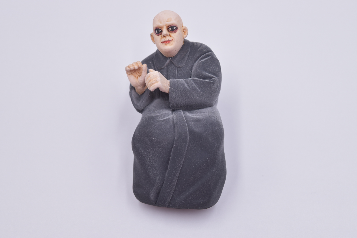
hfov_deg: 27.0
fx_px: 744
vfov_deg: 18.2
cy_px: 119
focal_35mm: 75
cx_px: 178
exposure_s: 1/160
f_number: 6.3
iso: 250
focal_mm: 50
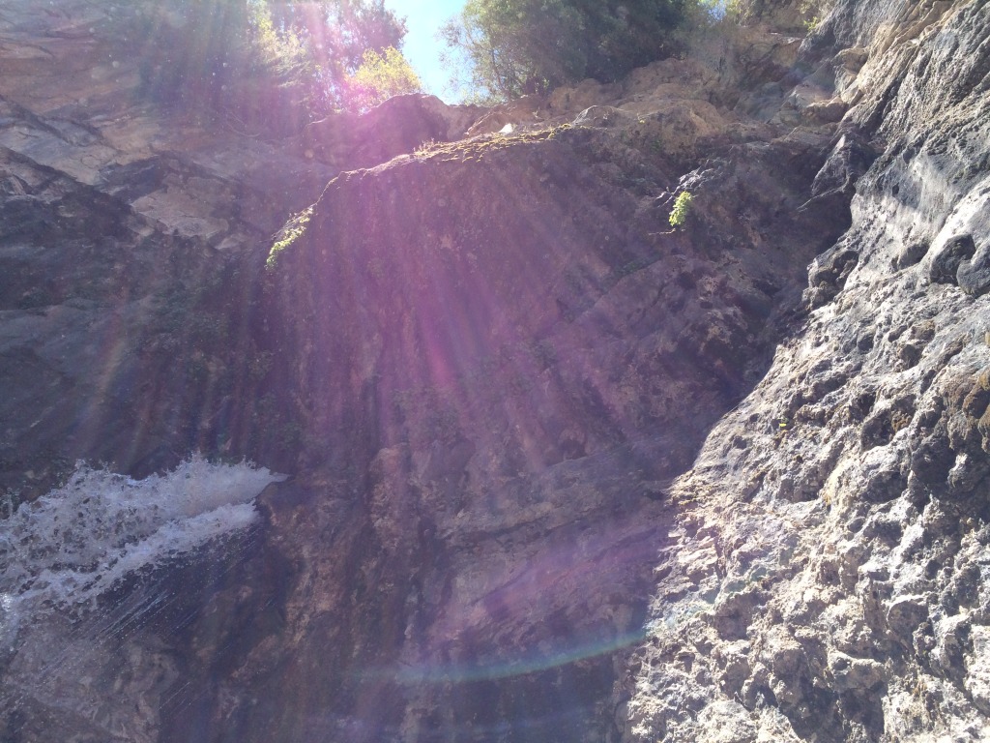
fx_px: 829
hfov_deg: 61.7
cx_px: 495
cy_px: 372
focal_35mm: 29
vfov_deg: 48.2
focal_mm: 4.15
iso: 32
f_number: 2.2
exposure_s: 1/912
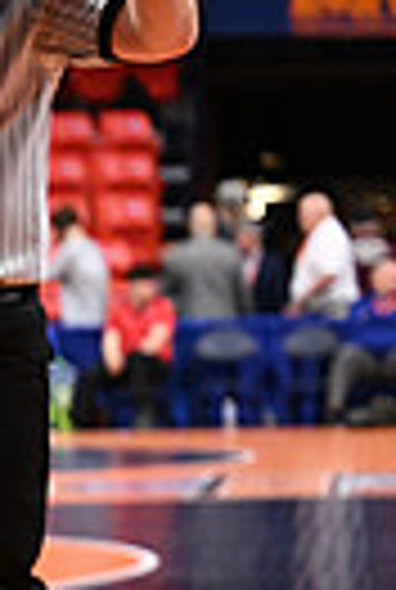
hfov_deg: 4.3
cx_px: -756
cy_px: 507
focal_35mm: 309
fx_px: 5071
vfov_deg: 6.6
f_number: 2.8
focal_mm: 70
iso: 2800
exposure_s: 1/1000
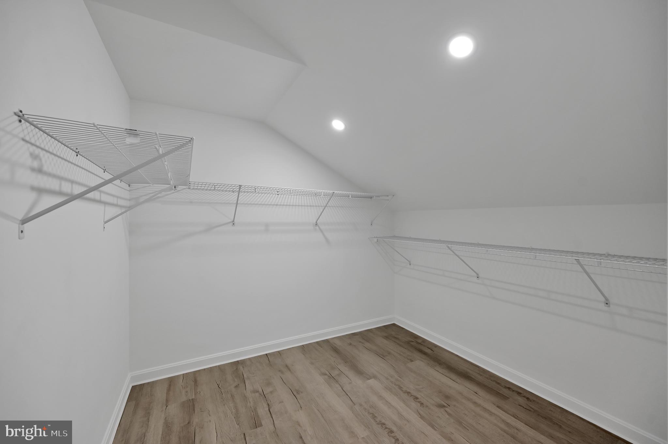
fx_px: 260
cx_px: 334
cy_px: 222
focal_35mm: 14
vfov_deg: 81.1
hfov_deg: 104.3
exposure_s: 1/25
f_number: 5
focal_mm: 14
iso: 200
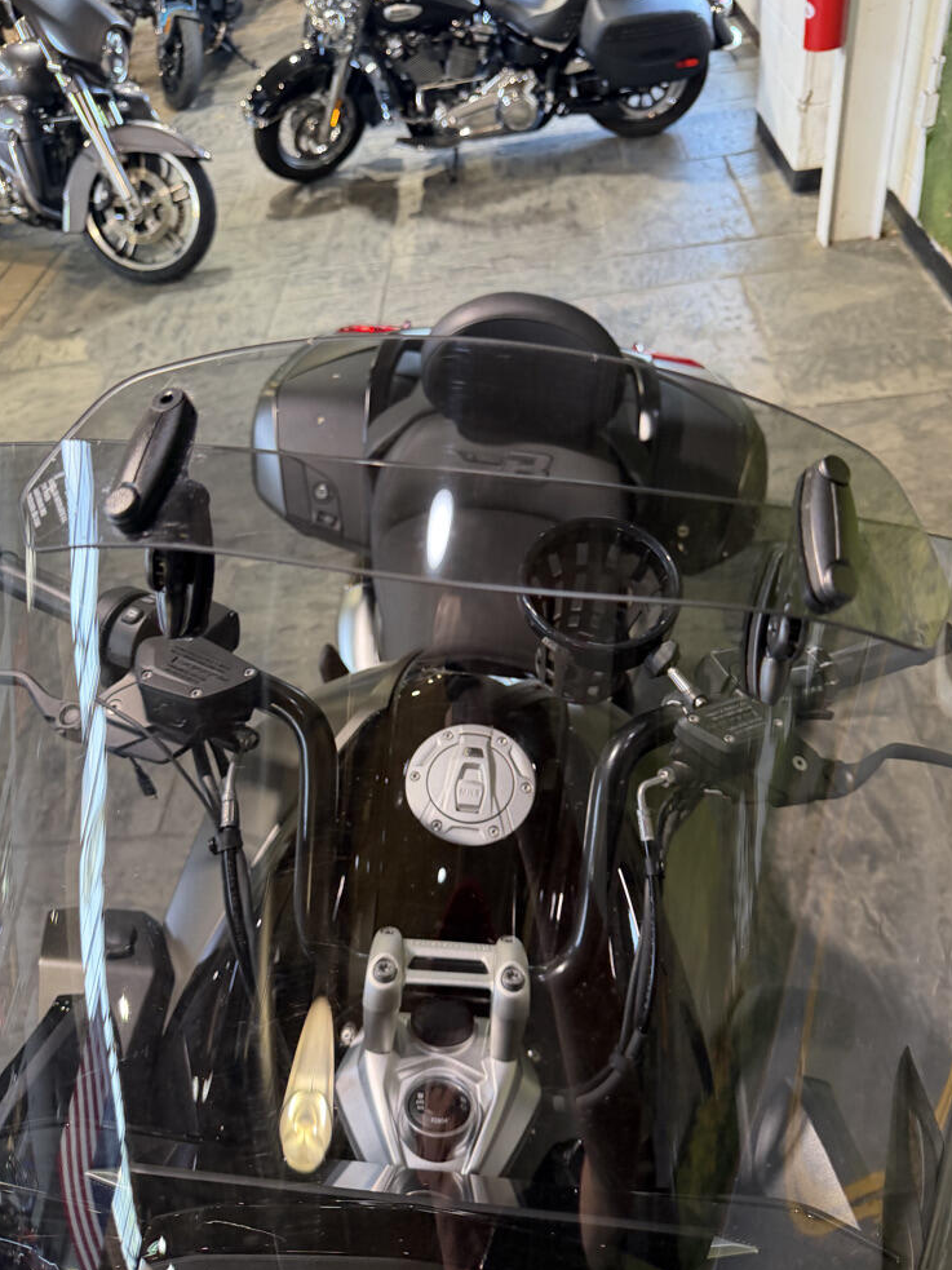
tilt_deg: -41.2
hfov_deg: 54.9
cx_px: 473
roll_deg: +11.4
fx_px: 917
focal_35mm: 25
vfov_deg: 69.4
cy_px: 634
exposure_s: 1/60
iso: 200
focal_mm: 6.76
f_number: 1.78
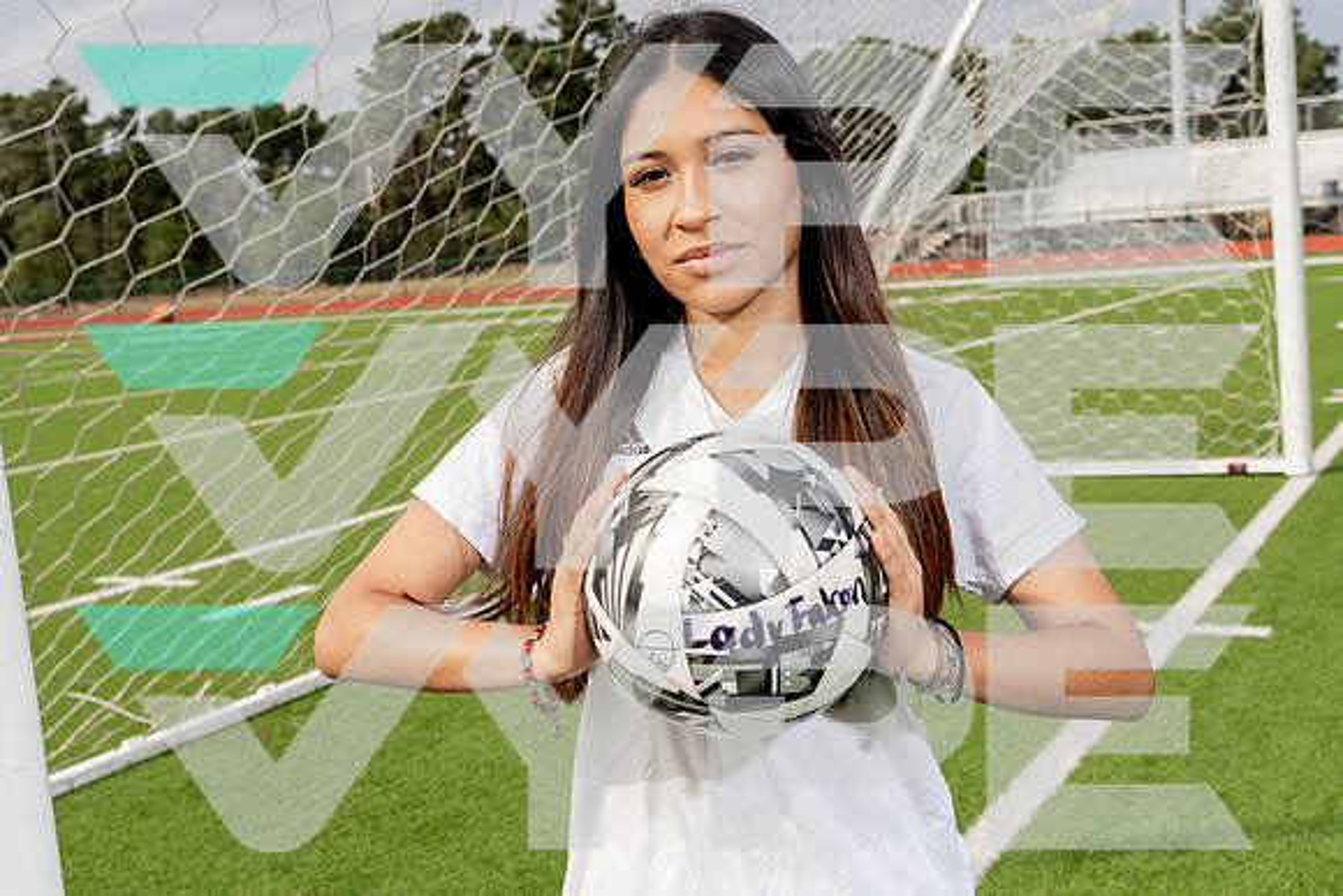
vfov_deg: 31.1
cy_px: 448
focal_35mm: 43
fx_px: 1610
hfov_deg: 45.3
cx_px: 672
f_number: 8
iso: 125
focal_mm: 38
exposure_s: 1/250
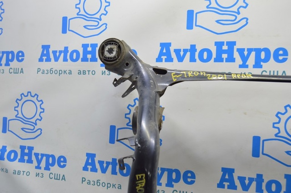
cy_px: 96
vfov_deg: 38.3
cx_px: 146
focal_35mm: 34
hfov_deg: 55.2
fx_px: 279
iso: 400
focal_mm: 23
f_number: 5.6
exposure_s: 1/20
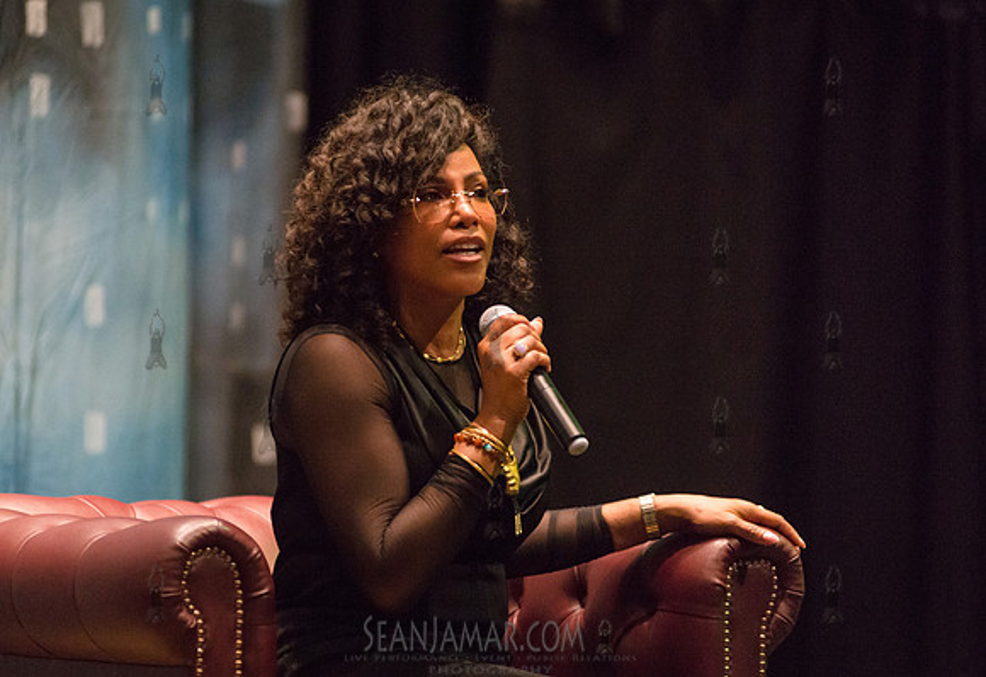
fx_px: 6150
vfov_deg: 6.3
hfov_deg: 9.2
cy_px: 350
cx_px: 432
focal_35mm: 223
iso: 4000
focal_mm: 200
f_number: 2.8
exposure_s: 1/250
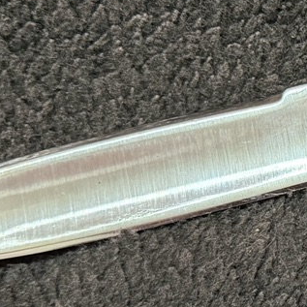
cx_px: 537
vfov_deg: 16.2
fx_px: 1074
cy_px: 102
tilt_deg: -72.5
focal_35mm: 107
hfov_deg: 14.5
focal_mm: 6.76
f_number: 1.78
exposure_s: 1/30
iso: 800
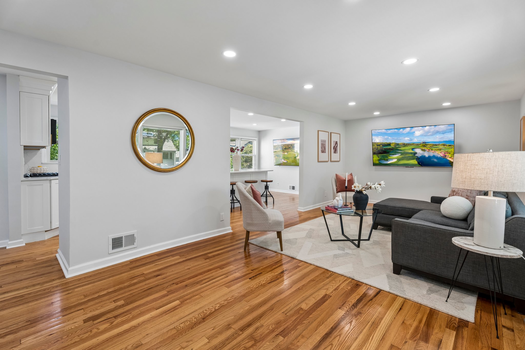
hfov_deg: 96.7
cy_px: 175
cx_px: 262
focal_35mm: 16
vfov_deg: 73.7
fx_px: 233
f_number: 6.3
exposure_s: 1/25
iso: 250
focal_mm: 16
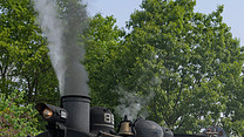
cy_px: 193
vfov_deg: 11.8
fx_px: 641
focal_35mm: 99
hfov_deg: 21.2
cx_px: 209
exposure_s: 1/125
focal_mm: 31.5
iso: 64
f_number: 10
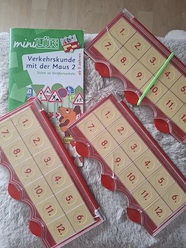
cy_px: 124
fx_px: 165
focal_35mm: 23
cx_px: 93
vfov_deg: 73.9
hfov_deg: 58.9
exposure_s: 1/50
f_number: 1.8
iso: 200
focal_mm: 5.54
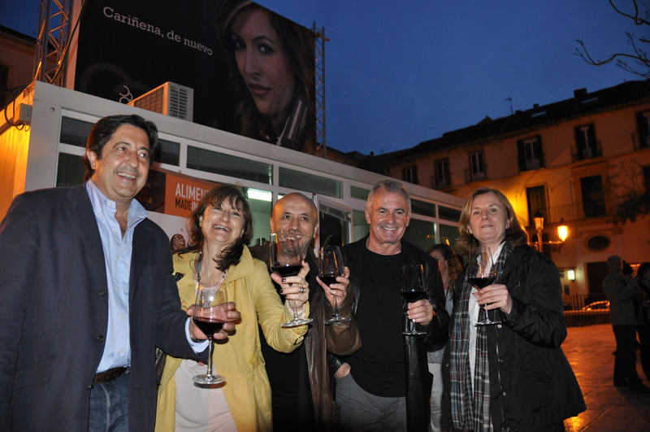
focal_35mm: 27
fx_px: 487
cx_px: 325
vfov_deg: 47.8
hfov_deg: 67.5
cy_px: 216
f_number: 3.5
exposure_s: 1/60
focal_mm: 18
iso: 800
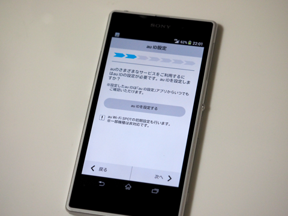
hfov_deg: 16.4
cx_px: 144
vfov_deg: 12.3
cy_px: 108
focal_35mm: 120
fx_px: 998
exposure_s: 1/125
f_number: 2.8
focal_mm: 60
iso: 1250
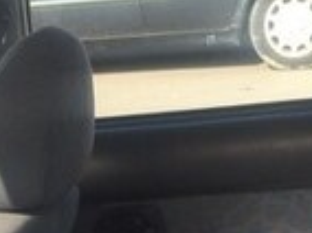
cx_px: 154
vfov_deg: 9.8
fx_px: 1215
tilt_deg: -28.2
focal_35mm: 135
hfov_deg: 14.6
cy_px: 537
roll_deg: +2.7
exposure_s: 1/513
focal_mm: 4.15
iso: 32
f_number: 2.2
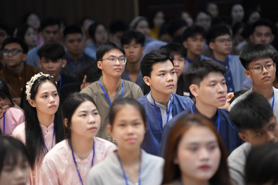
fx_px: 1158
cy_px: 92
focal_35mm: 150
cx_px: 139
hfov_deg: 13.7
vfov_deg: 9.1
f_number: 2.8
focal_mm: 150
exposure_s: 1/160
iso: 3200
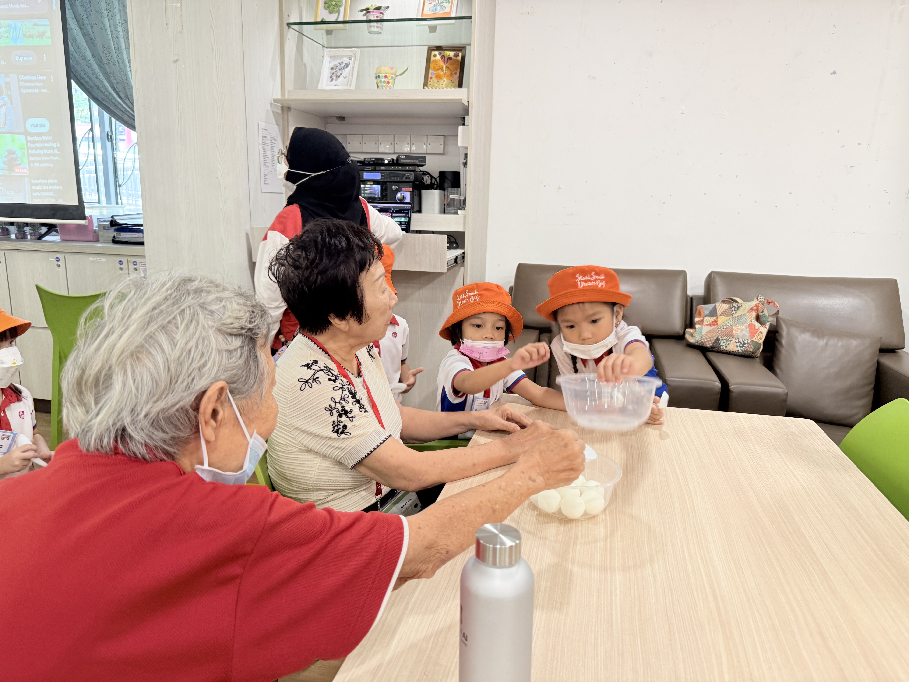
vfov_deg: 56.8
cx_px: 454
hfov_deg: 71.6
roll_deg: -1.5
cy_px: 341
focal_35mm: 24
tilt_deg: -12.9
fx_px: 630
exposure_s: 1/50
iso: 125
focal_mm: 6.76
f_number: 1.78
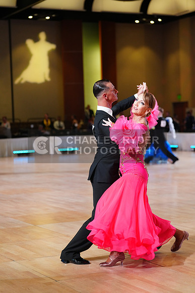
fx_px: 674
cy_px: 146
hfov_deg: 16.5
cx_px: 98
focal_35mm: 83
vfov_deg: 24.5
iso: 2000
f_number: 2.8
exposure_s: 1/400
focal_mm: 83
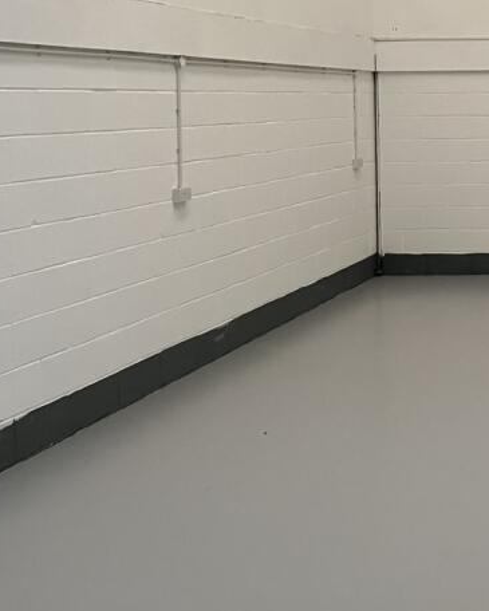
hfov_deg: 23.0
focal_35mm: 57
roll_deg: +1.2
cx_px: 674
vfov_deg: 32.0
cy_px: 106
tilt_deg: -1.6
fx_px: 1031
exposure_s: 1/60
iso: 200
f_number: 1.6
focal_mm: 5.1
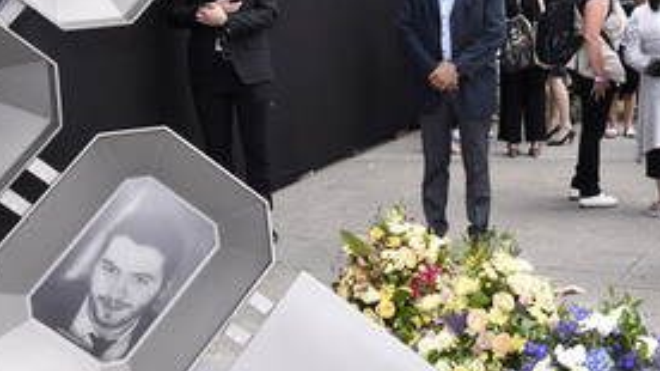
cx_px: 522
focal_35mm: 65
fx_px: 1137
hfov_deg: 31.6
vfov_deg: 18.5
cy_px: 120
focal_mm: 38
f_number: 11
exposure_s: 1/160
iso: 640
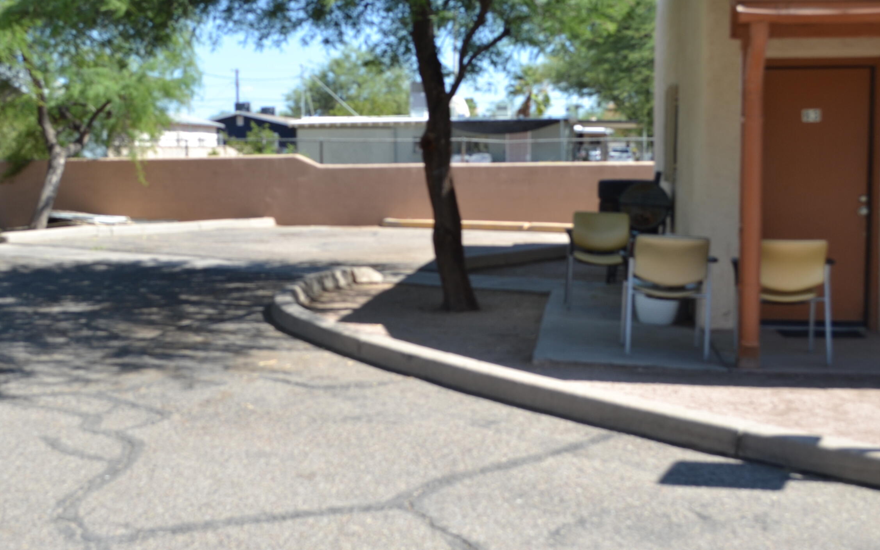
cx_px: 386
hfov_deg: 38.1
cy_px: 261
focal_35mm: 53
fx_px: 1271
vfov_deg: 24.4
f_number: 7.1
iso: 100
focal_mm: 26
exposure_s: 1/200
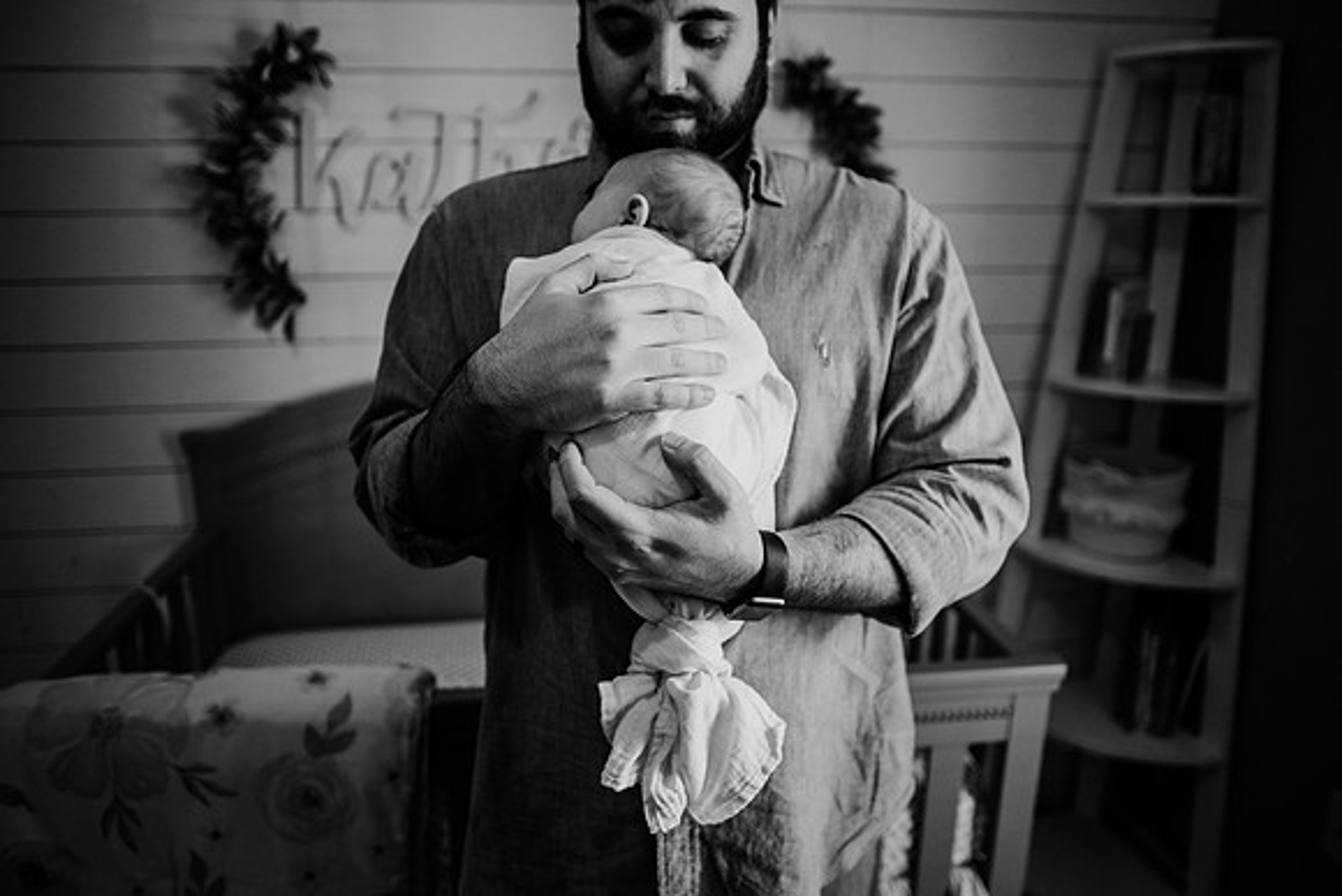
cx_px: 671
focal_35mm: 24
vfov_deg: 53.2
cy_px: 448
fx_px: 895
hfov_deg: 73.7
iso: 640
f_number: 2
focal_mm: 24
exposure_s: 1/320
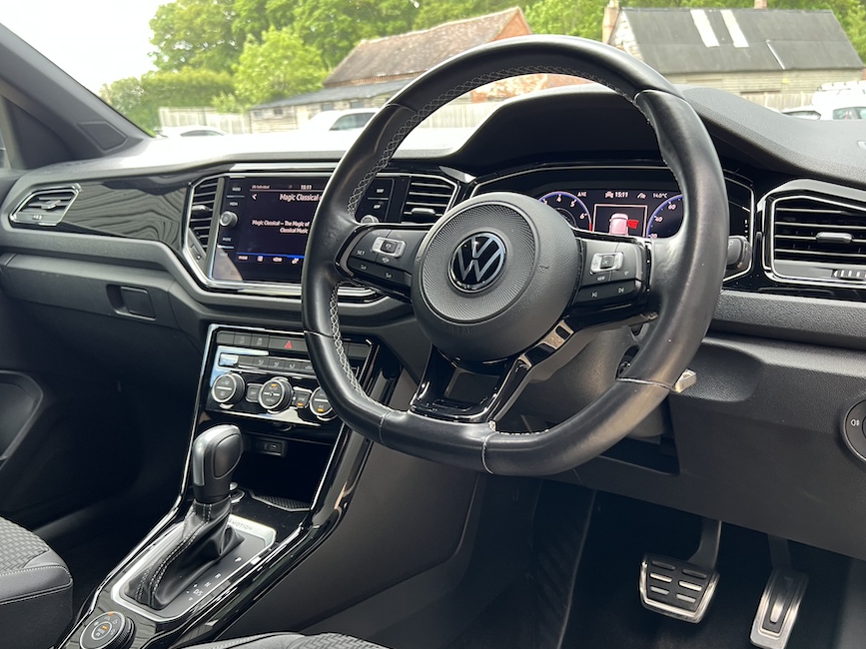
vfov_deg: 46.8
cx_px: 470
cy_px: 339
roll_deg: +2.9
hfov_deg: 59.9
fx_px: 750
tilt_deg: -16.5
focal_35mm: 30
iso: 125
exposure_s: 1/91
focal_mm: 5.7
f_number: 1.5
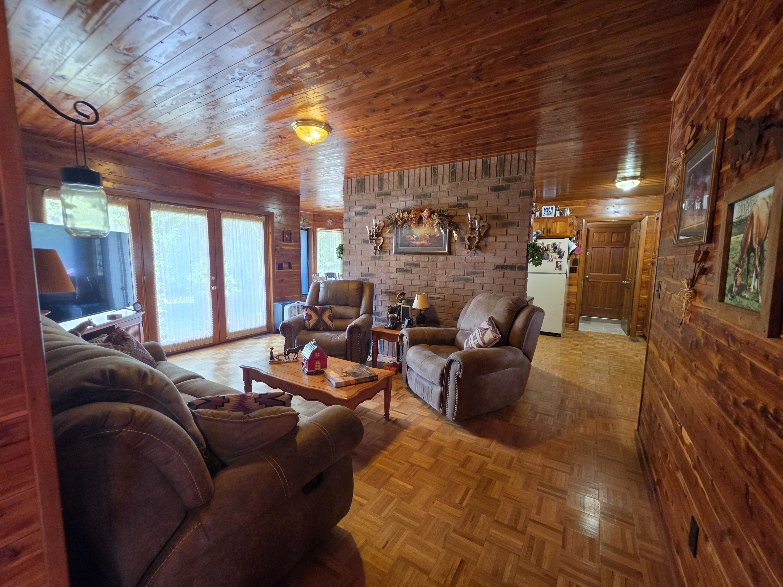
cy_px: 294
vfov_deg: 89.9
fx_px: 294
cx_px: 392
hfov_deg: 106.2
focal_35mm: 13
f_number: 1.9
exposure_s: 1/60
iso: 320
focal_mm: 2.2
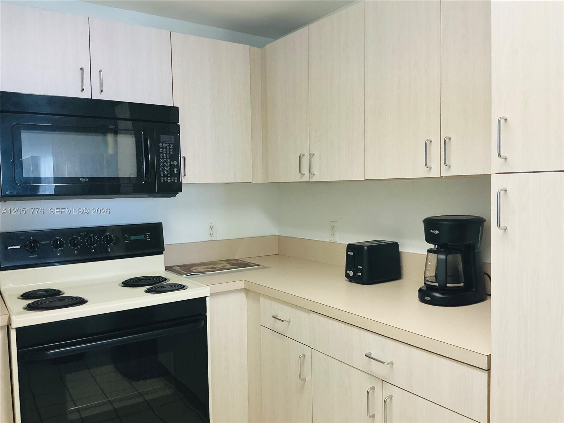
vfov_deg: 49.7
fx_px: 456
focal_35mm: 28
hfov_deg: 63.4
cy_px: 212
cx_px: 282
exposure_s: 1/60
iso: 125
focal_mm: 3
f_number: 1.8
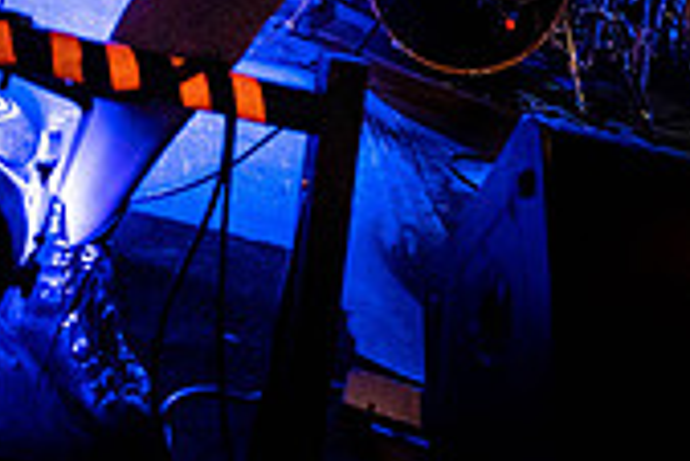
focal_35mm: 58
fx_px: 1113
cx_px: 440
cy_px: -472
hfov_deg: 34.2
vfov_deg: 17.0
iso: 3200
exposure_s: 1/160
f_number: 2.8
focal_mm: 14
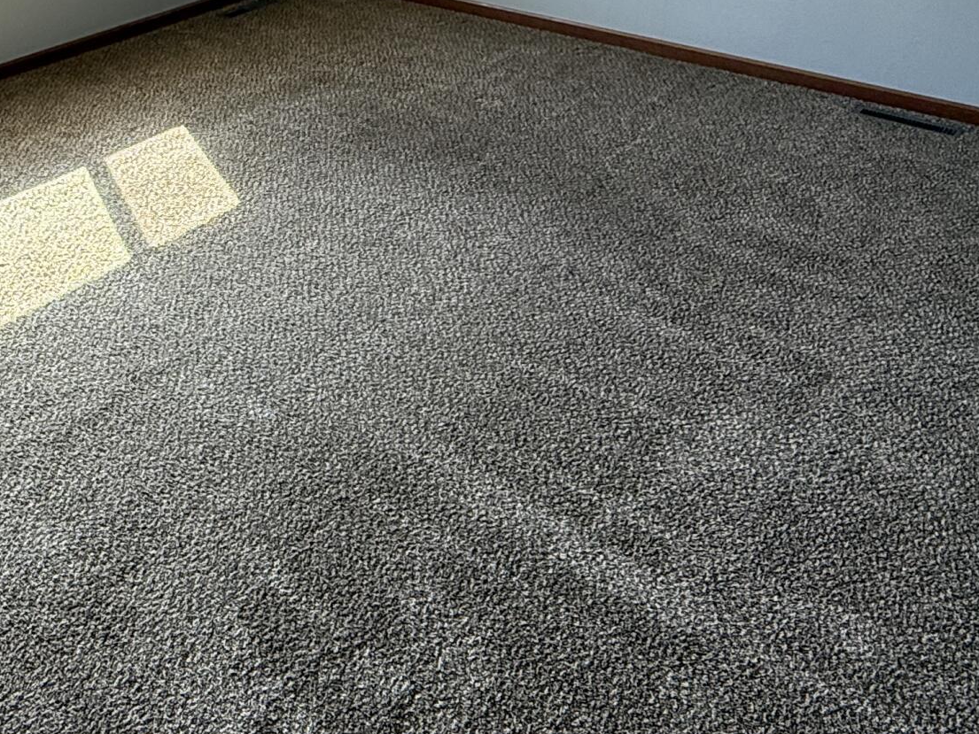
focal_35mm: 38
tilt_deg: -25.8
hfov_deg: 47.9
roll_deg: +0.8
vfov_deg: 36.8
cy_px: 184
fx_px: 1075
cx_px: 305
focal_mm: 2.22
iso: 125
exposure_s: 1/99
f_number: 2.2
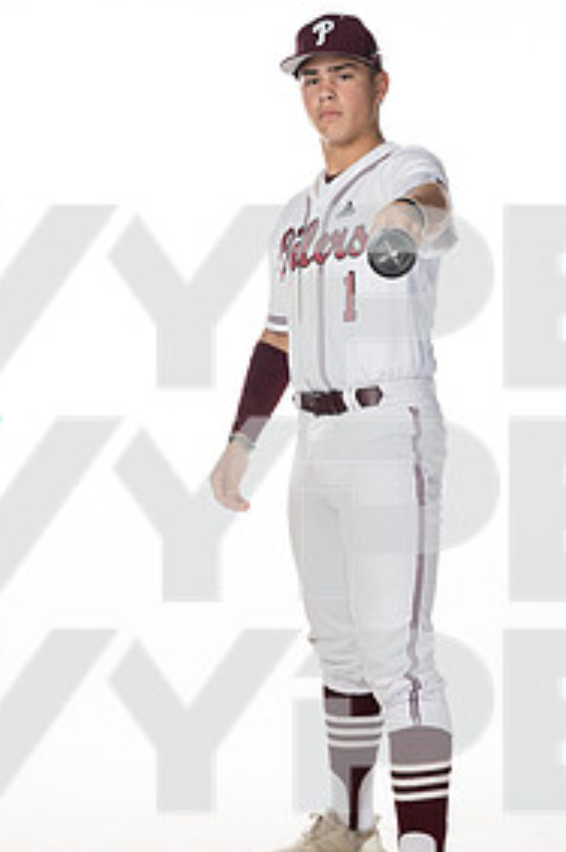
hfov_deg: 17.4
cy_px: 512
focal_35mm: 78
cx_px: 265
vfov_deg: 26.0
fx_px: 1844
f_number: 6.3
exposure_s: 1/250
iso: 400
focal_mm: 49
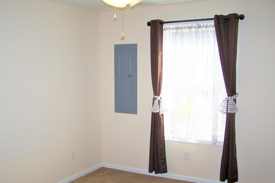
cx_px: 137
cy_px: 98
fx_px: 306
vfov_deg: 33.4
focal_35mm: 40
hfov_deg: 48.5
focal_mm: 6.3
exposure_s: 1/180
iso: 80
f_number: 2.8
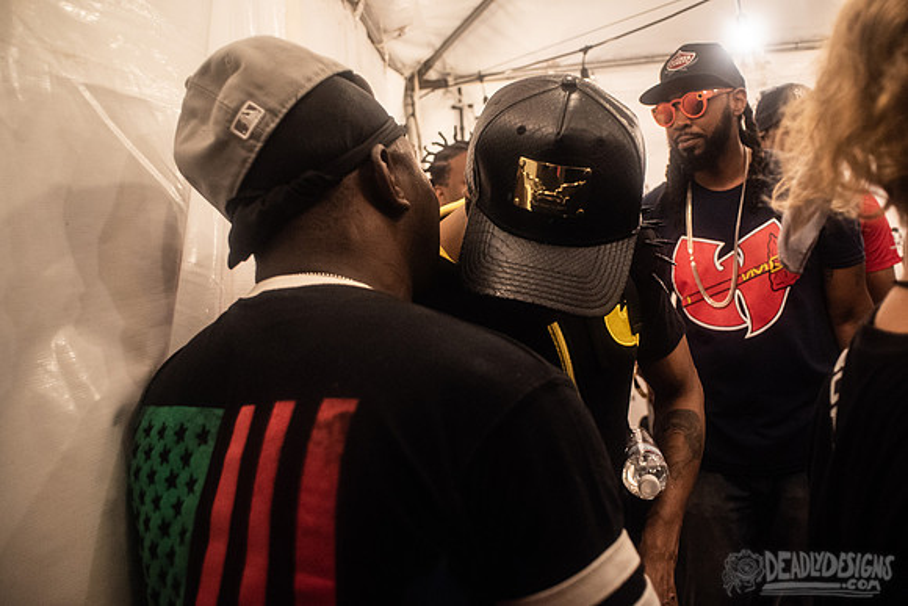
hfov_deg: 74.7
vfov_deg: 54.1
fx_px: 593
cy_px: 297
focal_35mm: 24
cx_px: 491
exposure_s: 1/160
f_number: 3.5
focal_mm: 20
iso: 2000
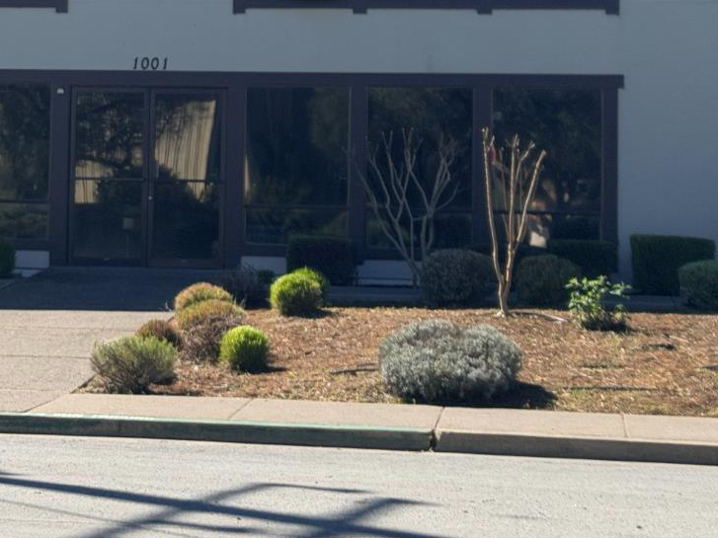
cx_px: 171
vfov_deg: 14.8
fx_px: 2053
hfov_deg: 19.7
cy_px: 79
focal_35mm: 99
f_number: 1.78
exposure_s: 1/3891
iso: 80
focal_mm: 6.76
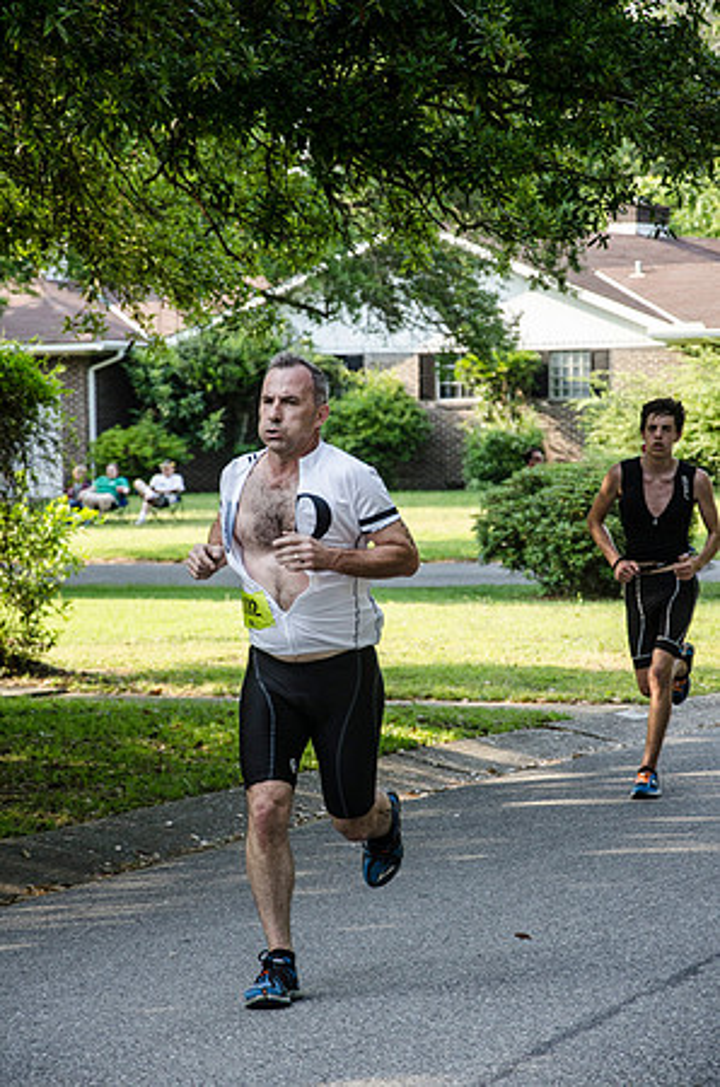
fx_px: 4159
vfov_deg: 14.9
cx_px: 360
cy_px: 544
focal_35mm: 138
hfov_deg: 9.9
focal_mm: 92
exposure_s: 1/640
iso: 800
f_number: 5.6
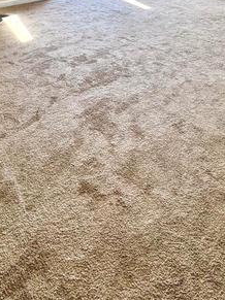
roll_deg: +0.8
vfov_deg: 34.6
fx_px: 321
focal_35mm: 37
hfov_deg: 38.6
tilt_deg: +1.4
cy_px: -93
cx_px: 110
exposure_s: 1/121
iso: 40
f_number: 2.2
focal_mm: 2.22
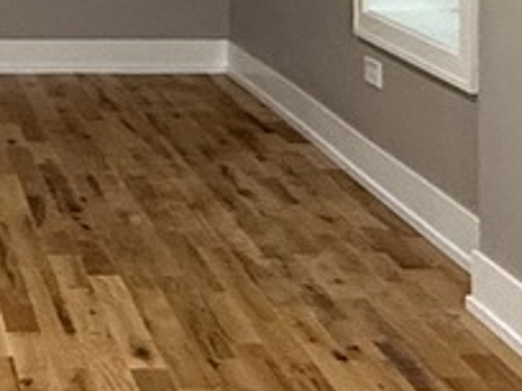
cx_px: -171
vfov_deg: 13.8
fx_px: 1493
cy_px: -245
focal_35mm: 99
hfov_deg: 18.4
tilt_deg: +1.0
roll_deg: +0.0
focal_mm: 2.22
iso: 500
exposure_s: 1/60
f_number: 2.2
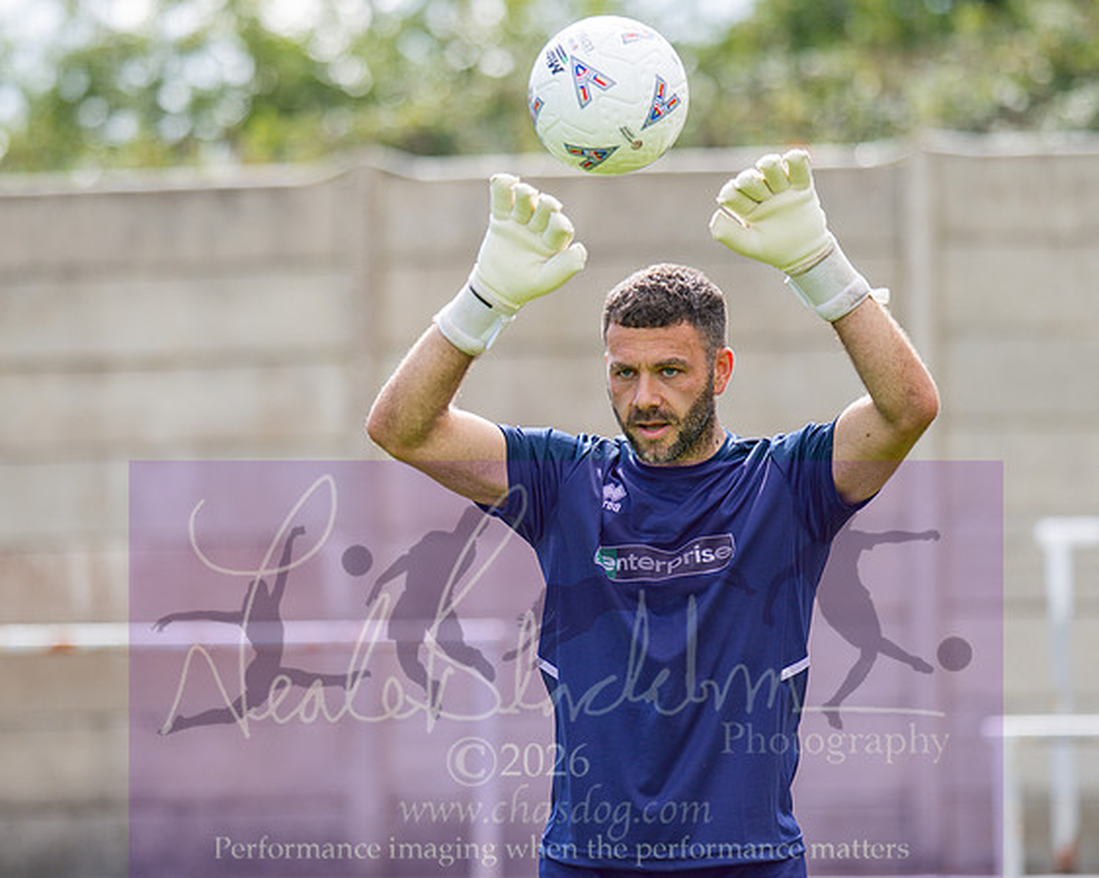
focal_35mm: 228
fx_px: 7400
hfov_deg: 8.5
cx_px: 443
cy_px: 439
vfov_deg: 6.8
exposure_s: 1/1600
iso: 80
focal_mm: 135
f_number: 1.8
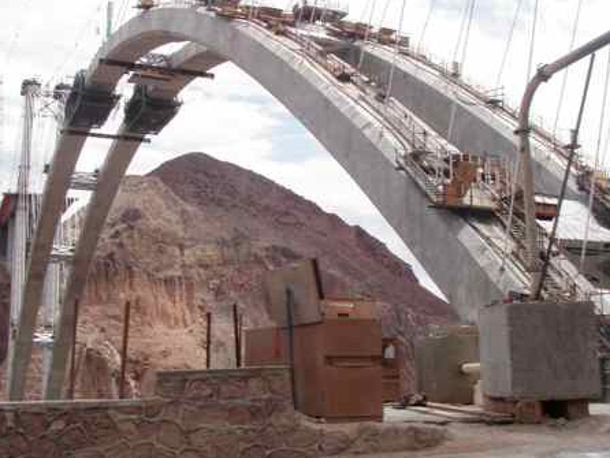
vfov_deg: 31.5
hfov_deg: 41.1
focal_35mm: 46
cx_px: 248
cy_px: 208
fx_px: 811
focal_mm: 6.7
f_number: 6.3
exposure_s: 1/250
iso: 80
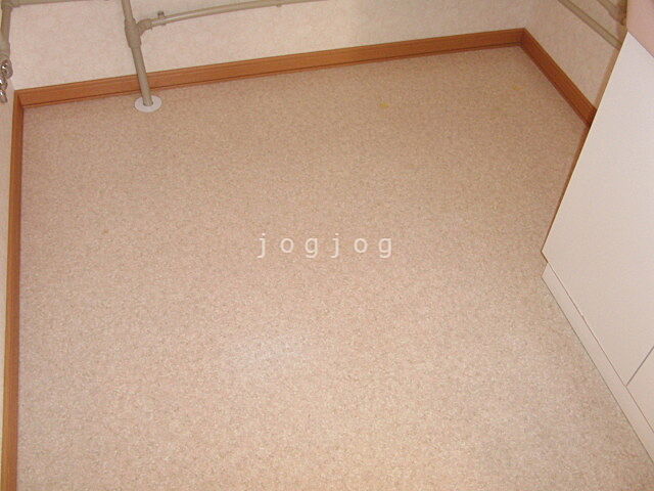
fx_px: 699
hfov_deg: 50.1
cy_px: 246
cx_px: 327
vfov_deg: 38.7
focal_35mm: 37
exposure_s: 1/60
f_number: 3.6
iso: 400
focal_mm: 6.42
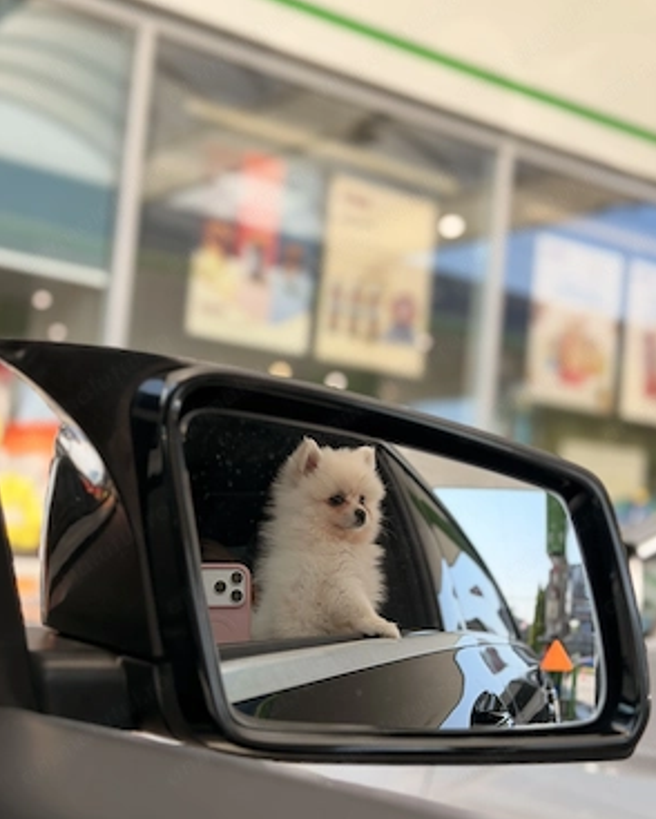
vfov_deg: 36.6
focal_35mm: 51
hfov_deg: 29.7
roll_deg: -5.9
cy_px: 426
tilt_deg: +5.9
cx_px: 330
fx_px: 1237
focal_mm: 6.76
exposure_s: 1/719
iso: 64
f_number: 1.78
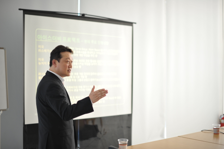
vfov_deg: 26.9
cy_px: 74
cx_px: 112
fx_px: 311
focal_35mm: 50
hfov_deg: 39.6
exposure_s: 1/250
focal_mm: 50
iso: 400
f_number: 1.4
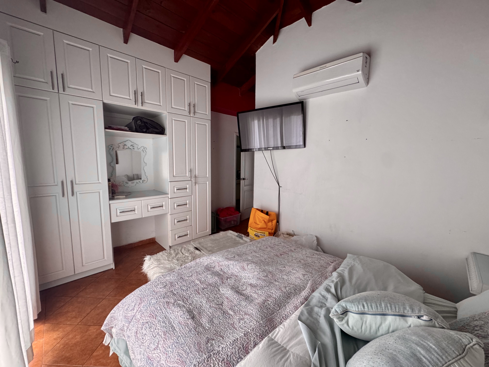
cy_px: 184
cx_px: 244
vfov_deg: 85.7
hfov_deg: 102.1
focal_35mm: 14
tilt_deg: -7.8
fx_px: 198
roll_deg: -1.0
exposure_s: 1/73
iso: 320
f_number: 2.2
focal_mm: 2.22
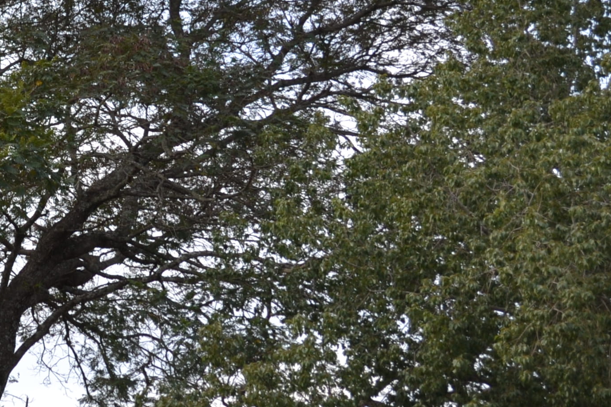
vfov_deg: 10.4
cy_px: 191
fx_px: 2245
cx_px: -59
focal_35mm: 132
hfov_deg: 15.1
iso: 180
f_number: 5.6
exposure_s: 1/125
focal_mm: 35
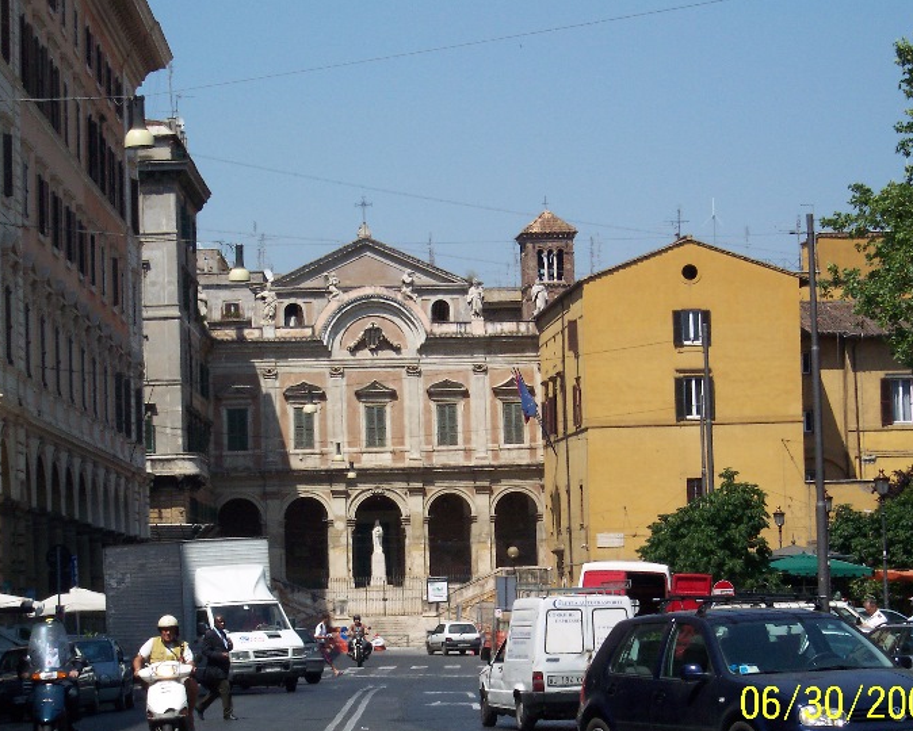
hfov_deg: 14.6
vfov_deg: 11.7
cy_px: 398
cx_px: 462
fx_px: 3569
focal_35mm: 132
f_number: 8
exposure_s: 1/350
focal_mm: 24
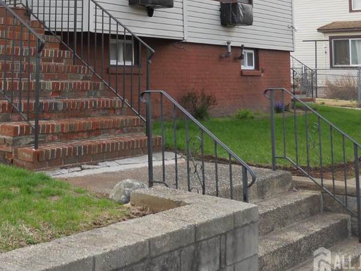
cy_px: -1
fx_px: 616
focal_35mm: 59
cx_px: 58
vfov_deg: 23.8
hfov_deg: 31.6
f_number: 2.7
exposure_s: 1/250
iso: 80
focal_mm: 5
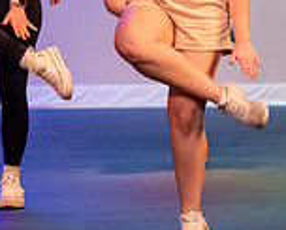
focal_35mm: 465
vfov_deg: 3.3
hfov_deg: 4.2
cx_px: 179
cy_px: -76
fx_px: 3941
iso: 4000
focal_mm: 130
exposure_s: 1/250
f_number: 3.5
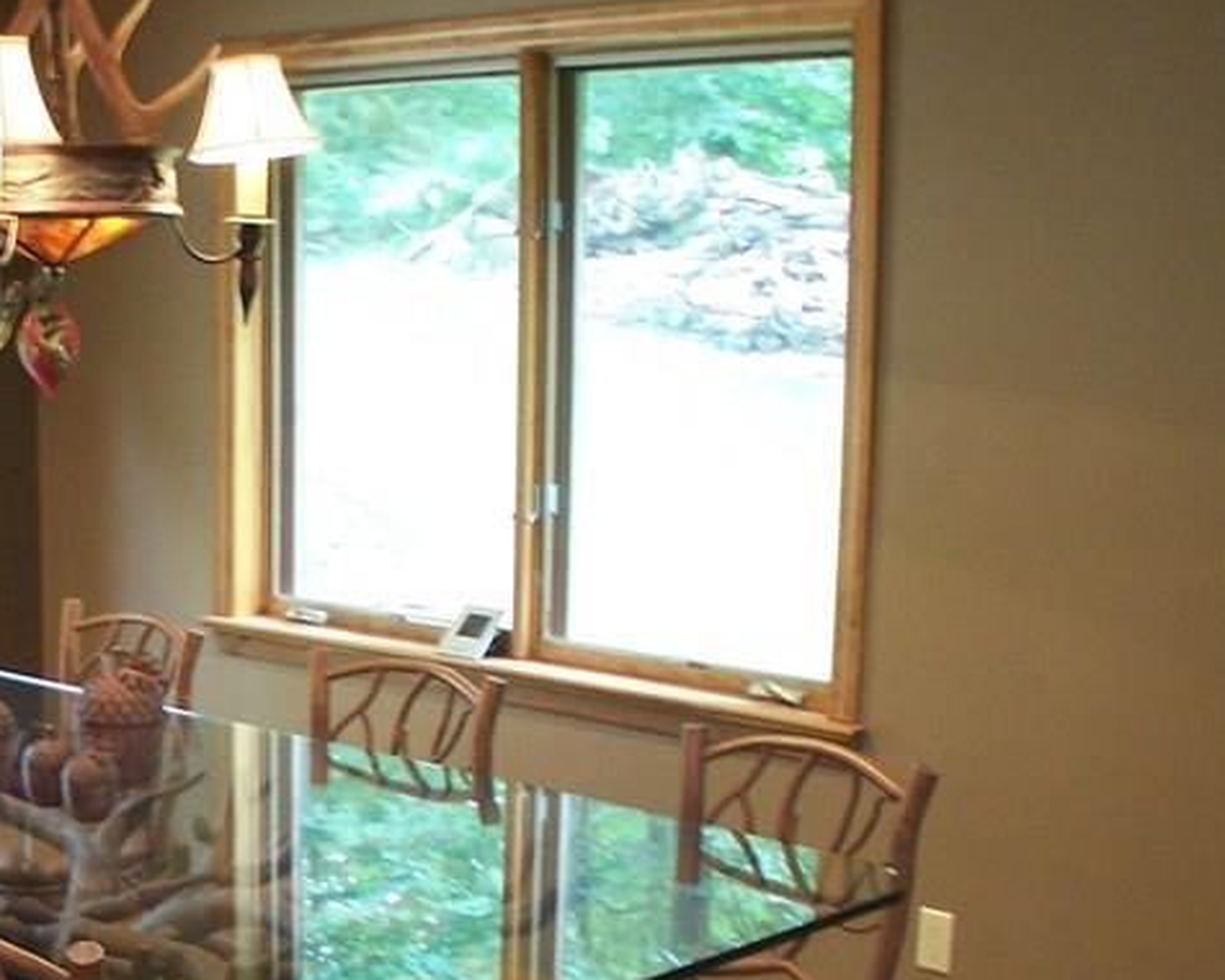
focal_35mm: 80
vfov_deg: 19.0
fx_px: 2900
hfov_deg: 23.3
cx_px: 142
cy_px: 756
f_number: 2.8
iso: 140
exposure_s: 1/8
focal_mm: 6.3
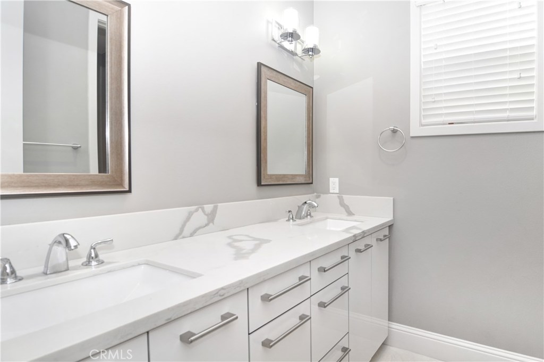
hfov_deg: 90.1
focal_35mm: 18
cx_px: 272
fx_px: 272
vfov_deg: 67.2
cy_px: 181
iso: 400
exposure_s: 1/60
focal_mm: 12
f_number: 7.1
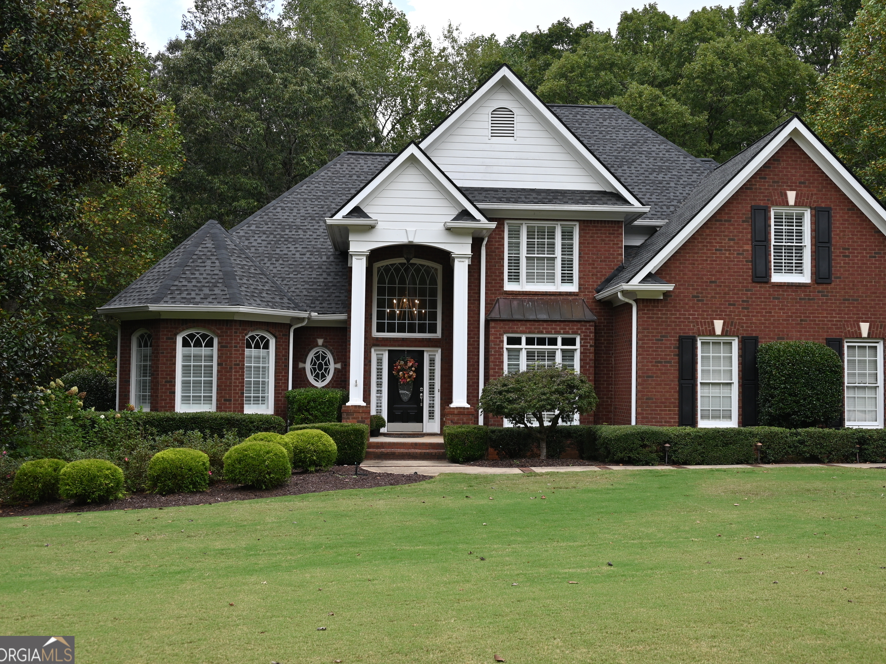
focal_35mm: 42
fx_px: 1075
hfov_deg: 44.8
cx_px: 482
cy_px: 330
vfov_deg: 34.3
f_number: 5.6
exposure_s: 1/250
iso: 160
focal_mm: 38
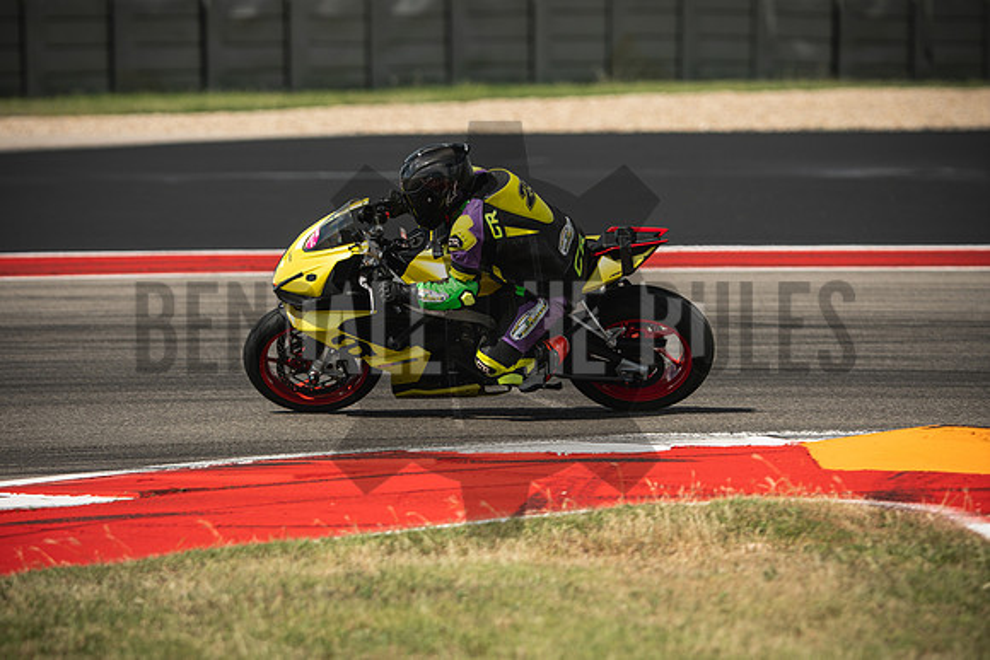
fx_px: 8252
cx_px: 495
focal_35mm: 300
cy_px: 330
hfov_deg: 6.9
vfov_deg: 4.6
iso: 160
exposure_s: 1/1600
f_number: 2.8
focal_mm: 200
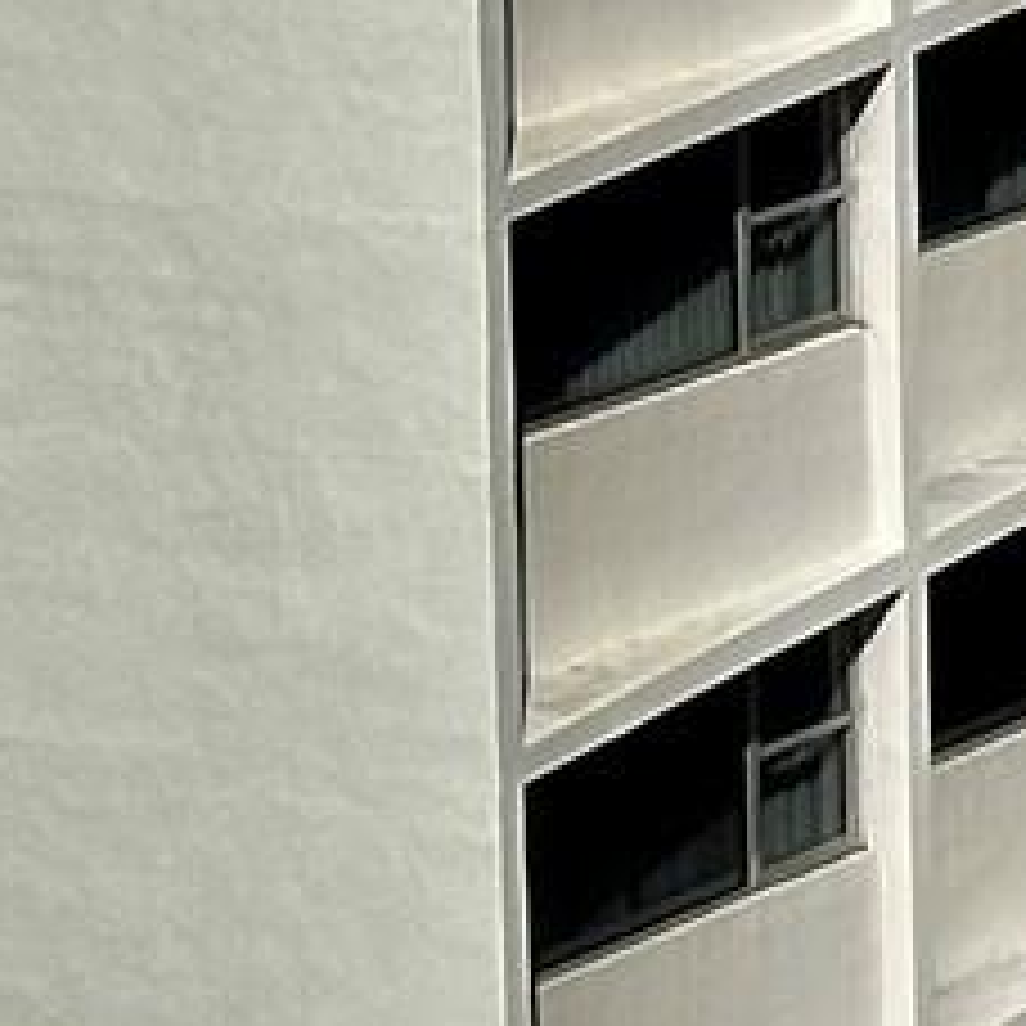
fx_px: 9993
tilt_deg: -3.7
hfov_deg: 5.4
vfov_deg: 5.6
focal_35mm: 298
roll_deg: +1.7
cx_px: 3398
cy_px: -1562
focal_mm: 6.86
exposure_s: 1/7092
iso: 64
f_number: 1.78
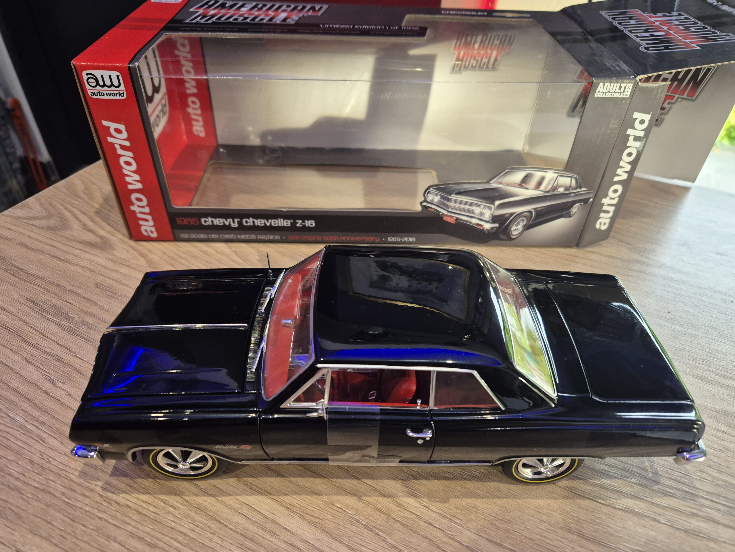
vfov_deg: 58.9
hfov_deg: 73.9
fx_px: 488
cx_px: 368
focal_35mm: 23
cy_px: 276
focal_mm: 5.4
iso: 500
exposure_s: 1/100
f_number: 1.8
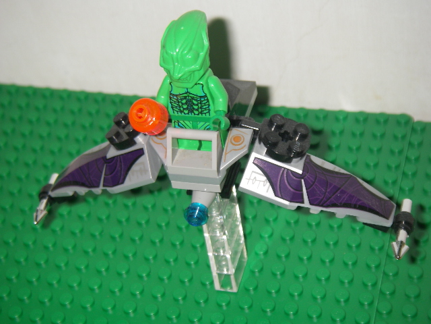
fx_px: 1033
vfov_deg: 17.8
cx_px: 216
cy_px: 162
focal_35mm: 83
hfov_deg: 23.6
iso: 80
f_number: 3.9
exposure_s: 1/80
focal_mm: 13.8
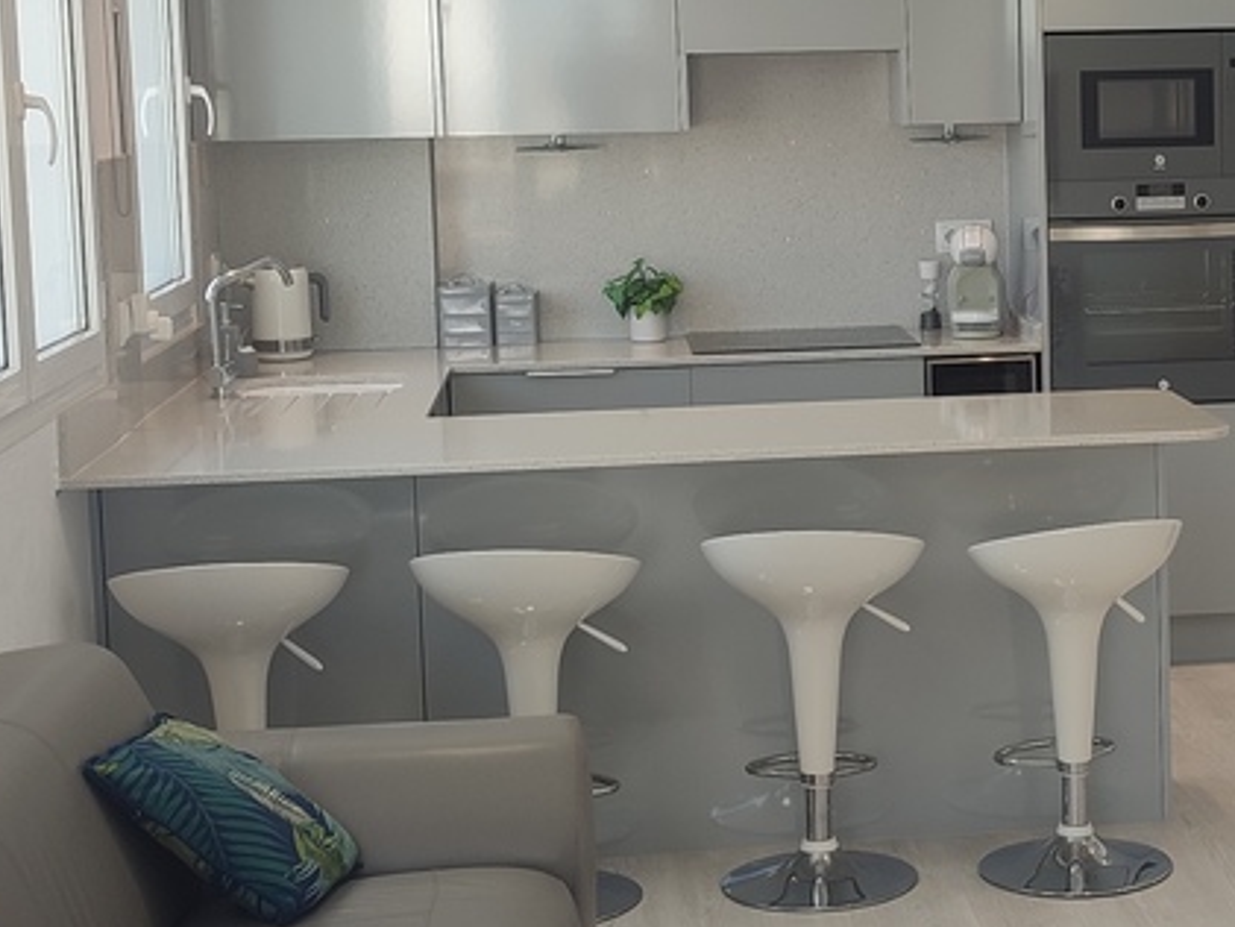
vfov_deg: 19.4
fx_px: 2712
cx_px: 1036
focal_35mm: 76
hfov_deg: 25.1
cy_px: 352
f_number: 1.9
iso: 76
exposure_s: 1/100
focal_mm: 6.04
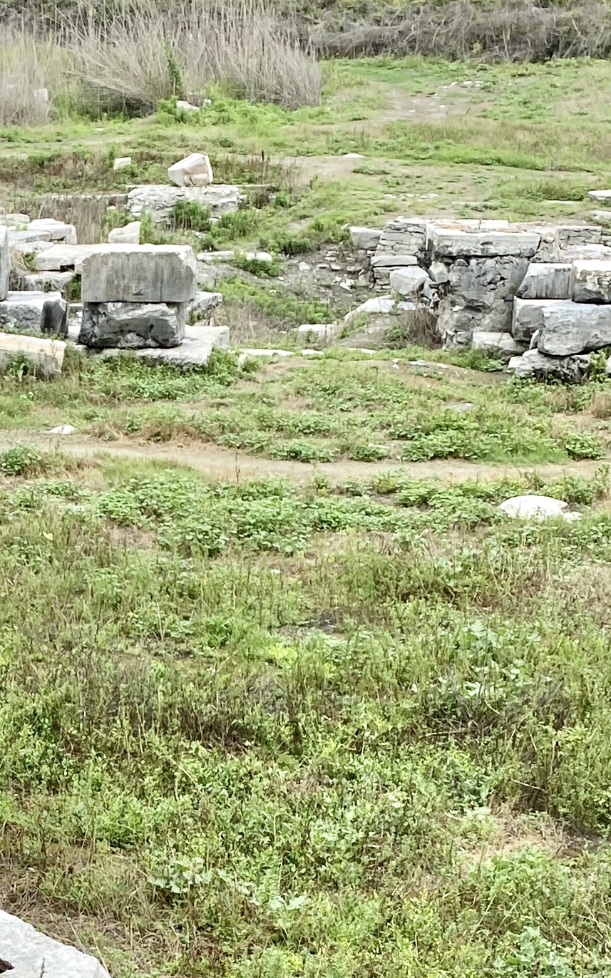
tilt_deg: -22.5
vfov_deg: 24.9
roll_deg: +0.5
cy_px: 852
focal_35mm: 81
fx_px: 2159
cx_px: -81
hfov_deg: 15.6
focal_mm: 4.25
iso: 32
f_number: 1.8
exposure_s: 1/1484
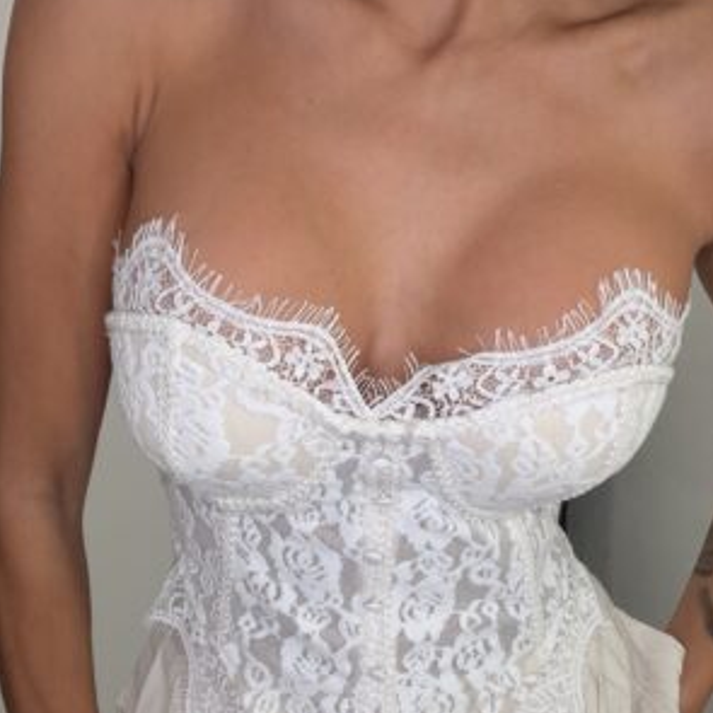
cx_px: 358
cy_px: 462
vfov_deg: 45.5
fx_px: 839
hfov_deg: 46.0
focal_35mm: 36
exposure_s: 1/81
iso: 20
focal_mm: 2.71
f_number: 1.9
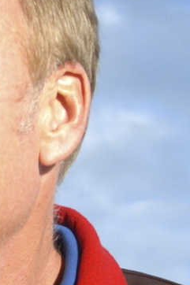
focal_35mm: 310
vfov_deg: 6.6
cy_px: 254
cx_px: -139
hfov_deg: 4.4
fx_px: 2456
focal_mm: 50
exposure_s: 1/320
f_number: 8.5
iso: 400
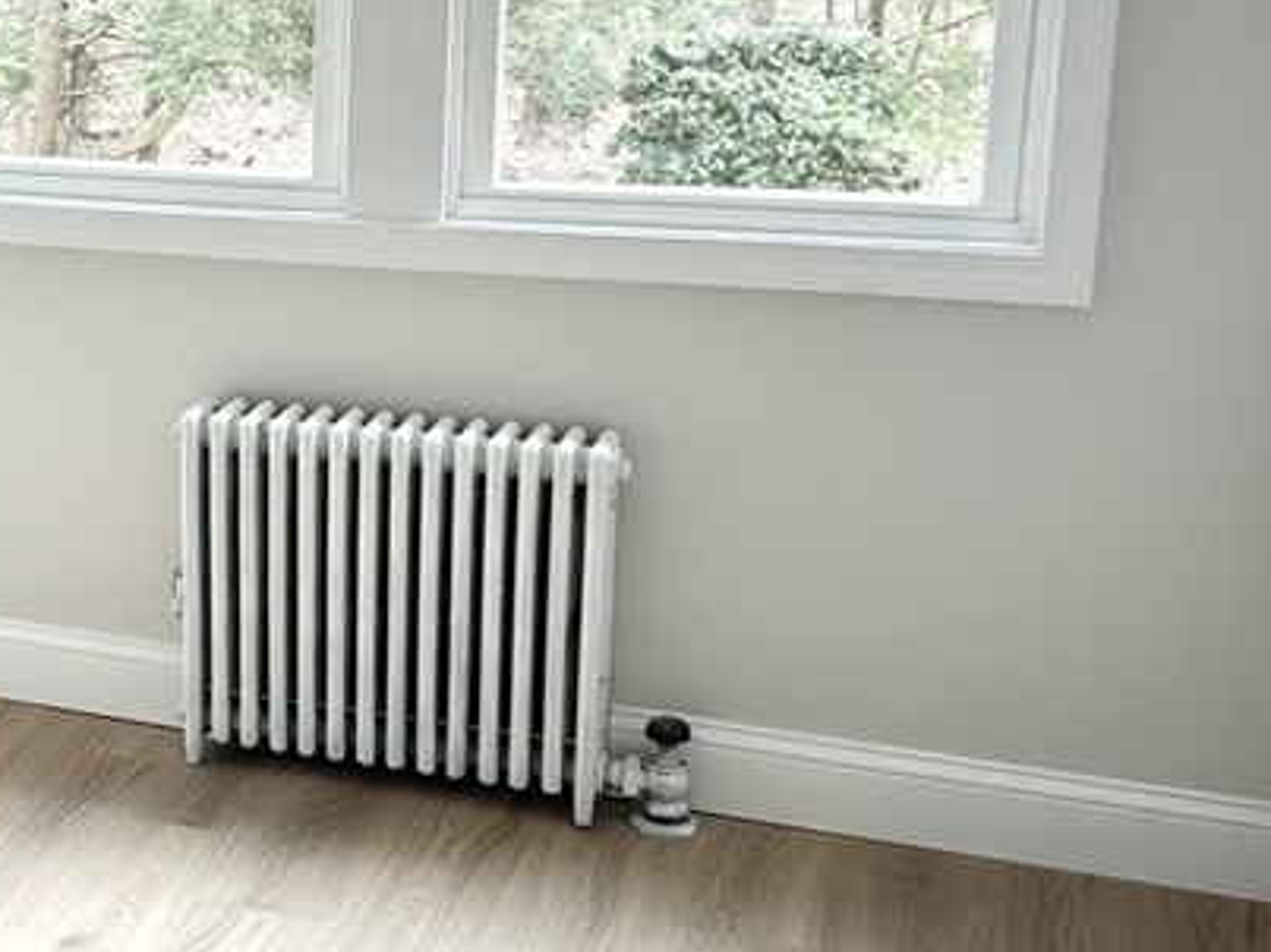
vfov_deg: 24.0
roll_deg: +1.5
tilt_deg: -14.7
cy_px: 397
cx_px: 9
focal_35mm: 61
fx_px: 2239
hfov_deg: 29.6
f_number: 1.78
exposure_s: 1/120
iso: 64
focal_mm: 6.86
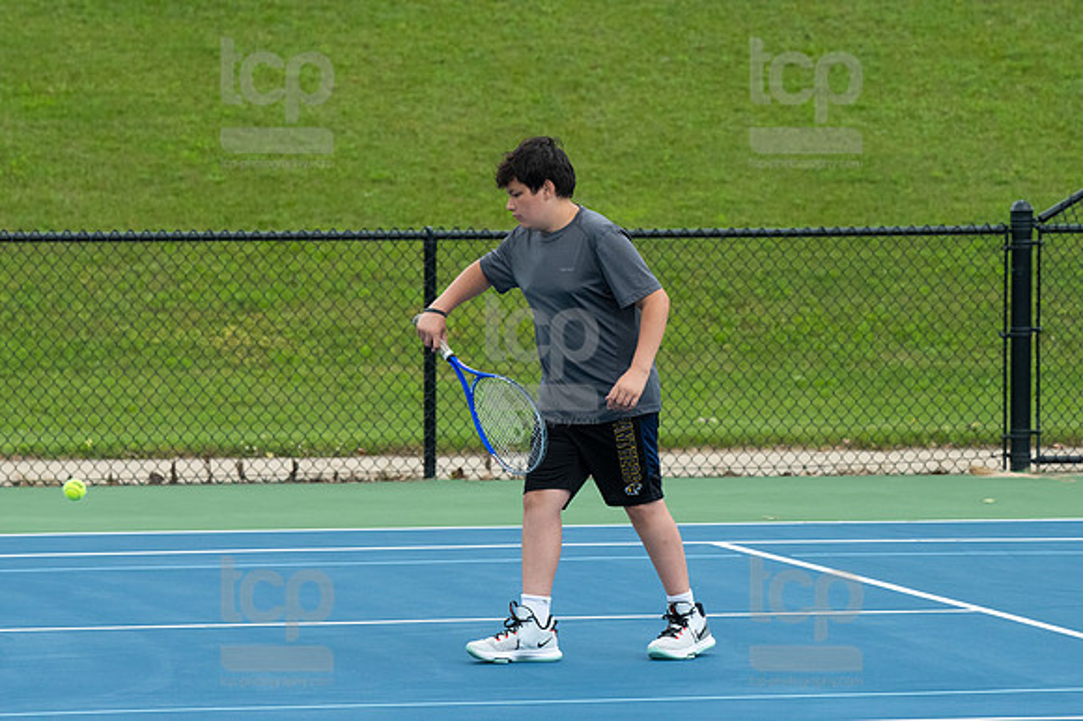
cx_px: 542
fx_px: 6765
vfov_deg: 6.1
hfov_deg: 9.2
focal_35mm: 225
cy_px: 360
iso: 1250
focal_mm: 150
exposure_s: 1/1000
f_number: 5.6
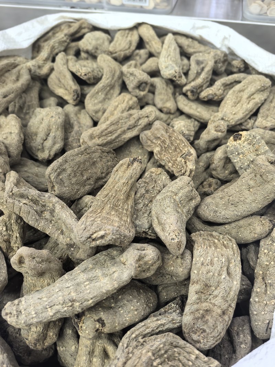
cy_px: 184
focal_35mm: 27
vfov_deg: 65.3
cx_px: 138
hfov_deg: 51.3
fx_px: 286
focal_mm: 5.75
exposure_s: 1/100
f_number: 2
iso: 250
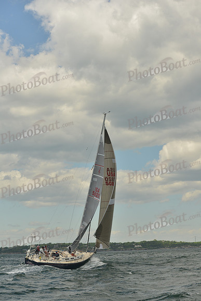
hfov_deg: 19.5
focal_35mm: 70
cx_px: 100
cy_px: 150
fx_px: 586
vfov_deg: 28.8
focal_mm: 70
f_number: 6.3
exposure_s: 1/800
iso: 400
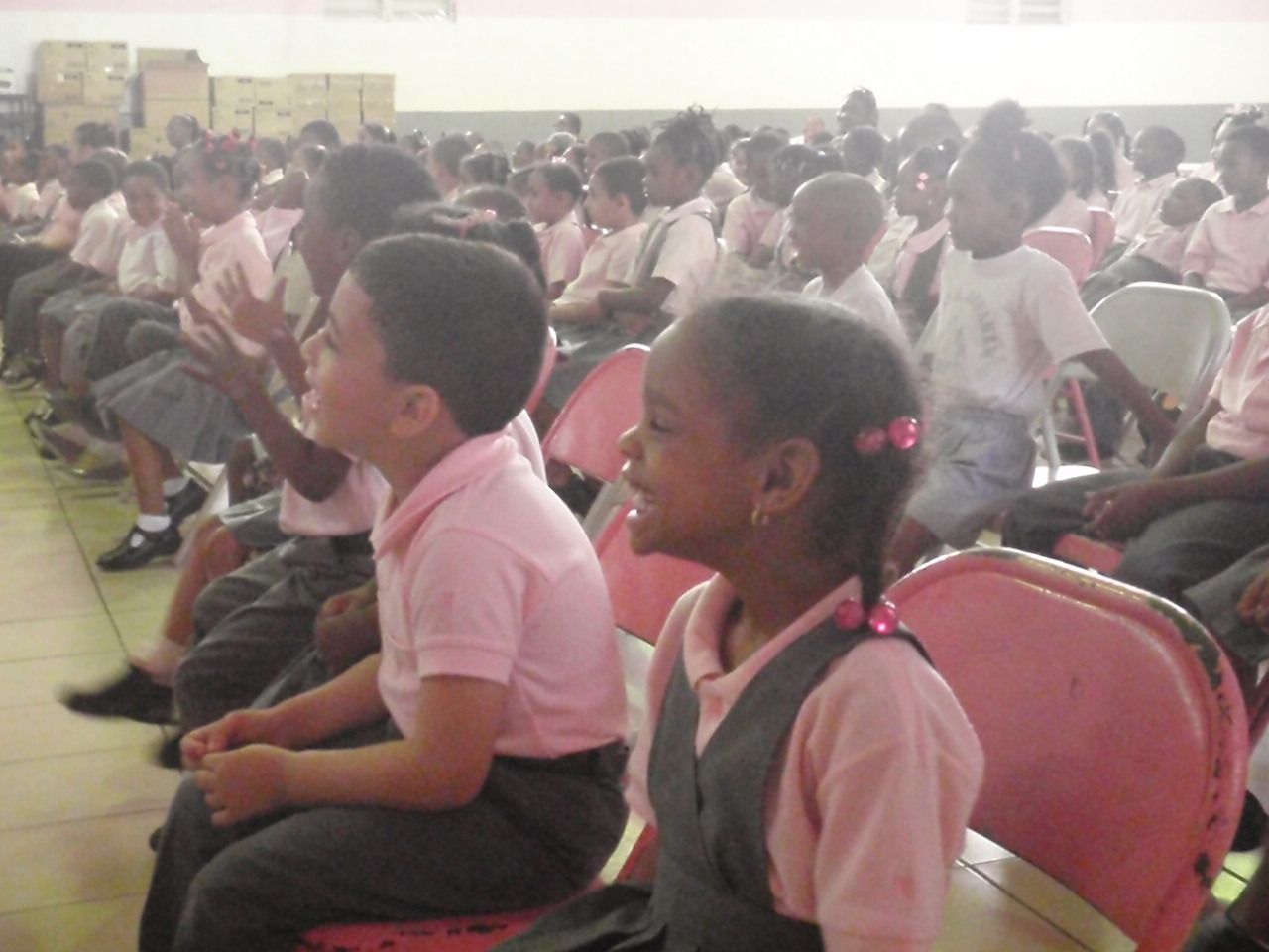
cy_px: 476
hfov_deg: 38.9
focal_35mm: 49
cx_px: 634
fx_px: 1796
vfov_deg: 29.7
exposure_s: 1/30
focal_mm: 8.89
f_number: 4.4
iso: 2500
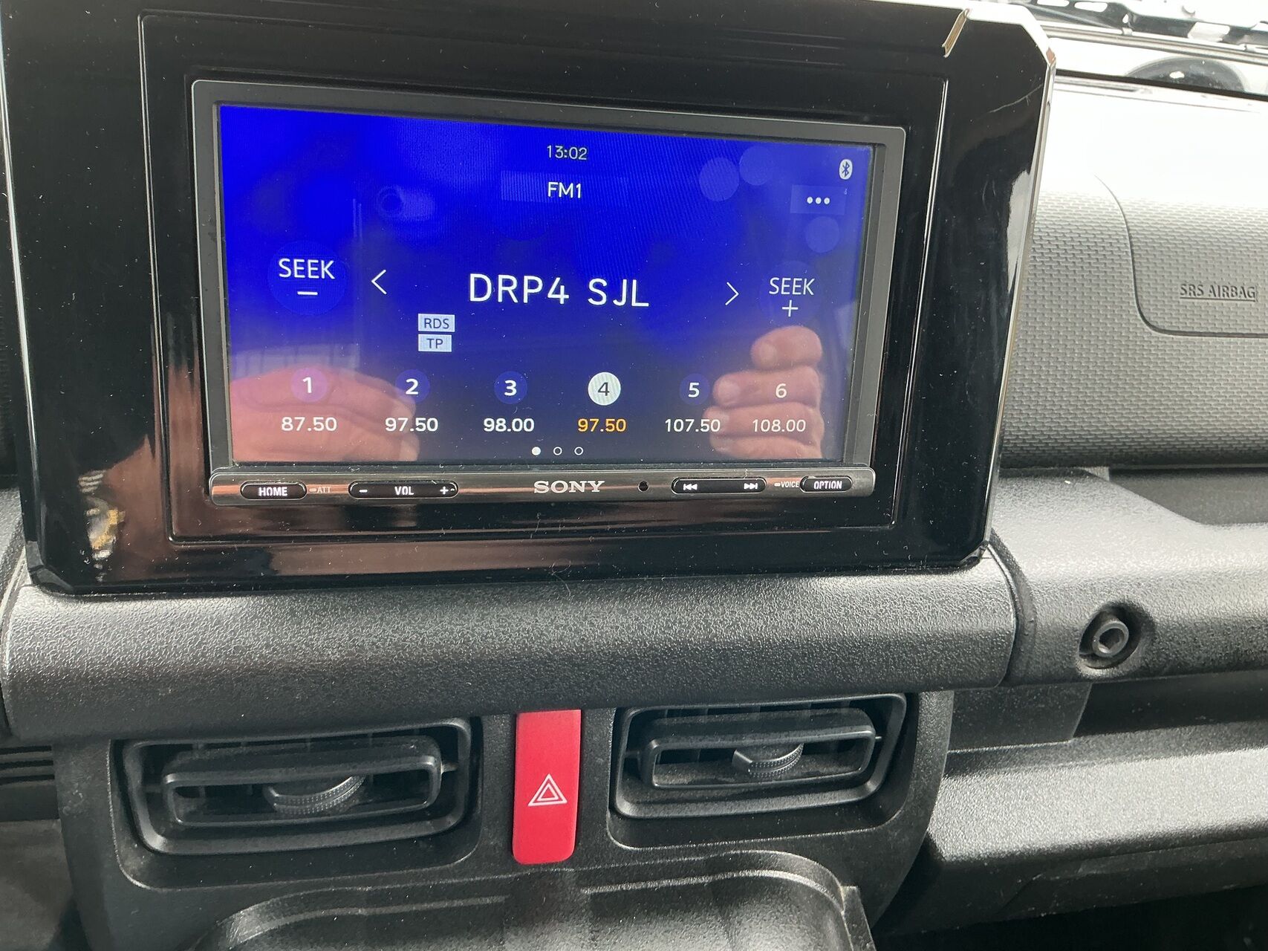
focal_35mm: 29
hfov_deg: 61.7
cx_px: 634
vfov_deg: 48.2
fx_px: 1062
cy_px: 476
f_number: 1.8
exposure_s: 1/60
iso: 64
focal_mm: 3
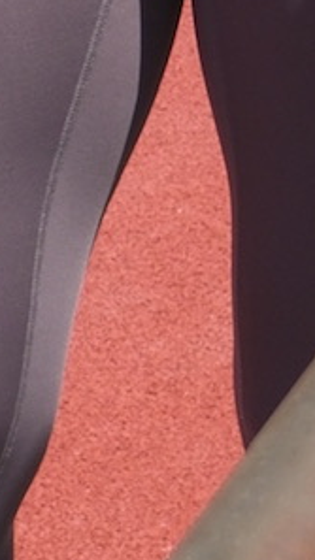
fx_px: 5555
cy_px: -850
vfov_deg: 5.5
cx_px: 94
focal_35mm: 374
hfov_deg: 3.2
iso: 320
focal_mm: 30.6
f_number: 6.2
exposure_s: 1/1000
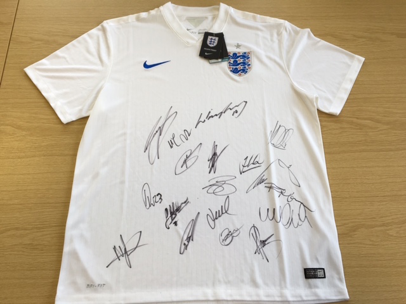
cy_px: 152
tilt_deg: -68.7
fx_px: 340
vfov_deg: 48.2
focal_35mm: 29
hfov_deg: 61.7
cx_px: 203
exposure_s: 1/100
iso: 32
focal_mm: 4.15
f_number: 2.2
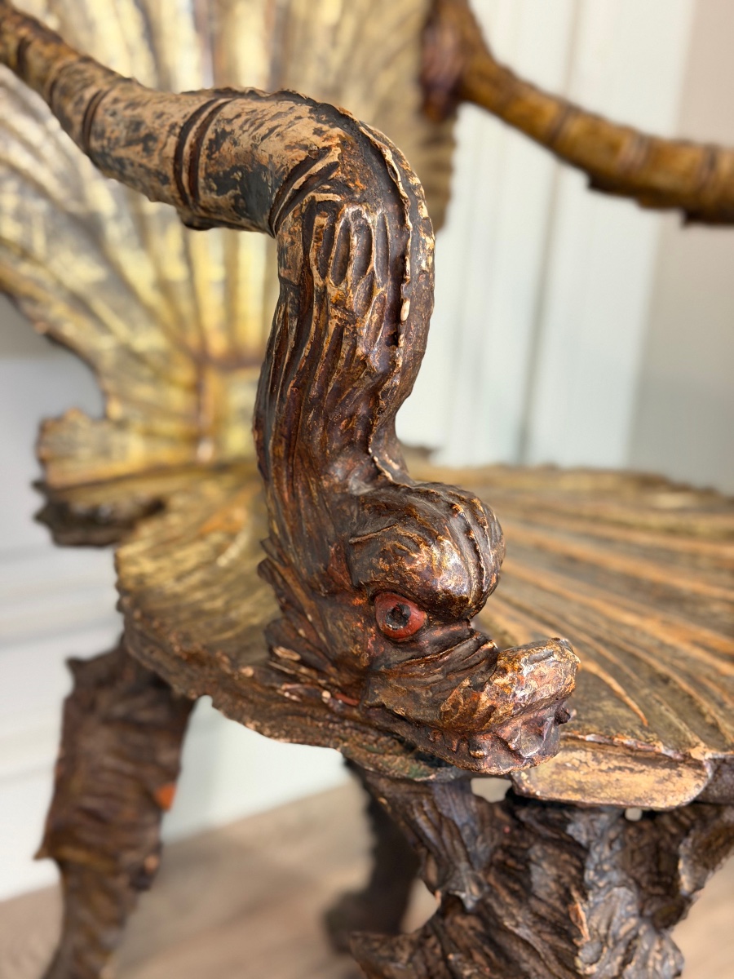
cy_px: 490
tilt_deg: -14.0
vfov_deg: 39.7
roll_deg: -4.8
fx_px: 1357
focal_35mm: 48
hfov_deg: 30.3
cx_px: 367
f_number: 1.78
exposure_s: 1/33
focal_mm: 6.76
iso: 500
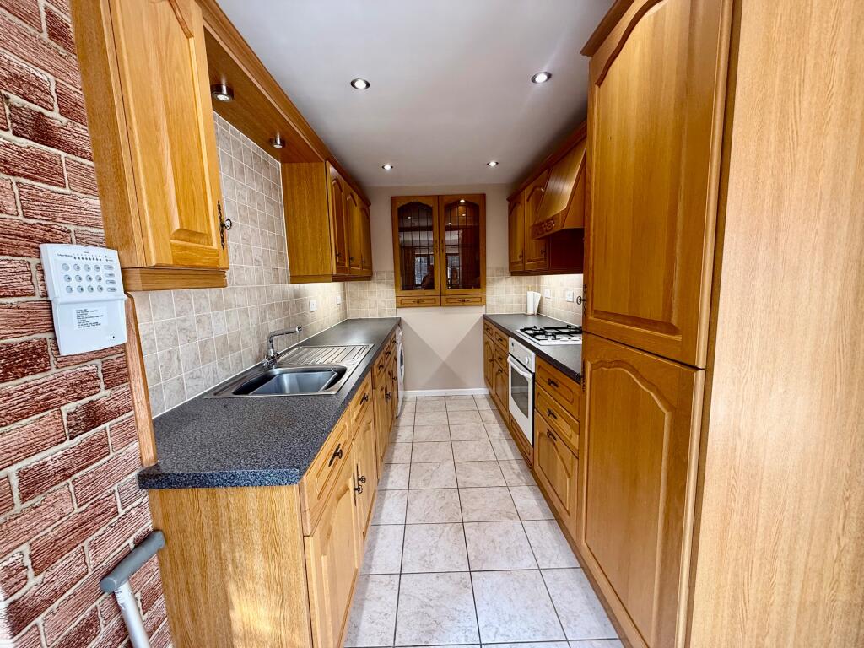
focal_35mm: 14
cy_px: 324
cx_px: 432
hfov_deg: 102.1
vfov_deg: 85.7
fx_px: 349
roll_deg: +1.2
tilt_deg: -7.7
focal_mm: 2.22
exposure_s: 1/99
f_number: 2.2
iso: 125
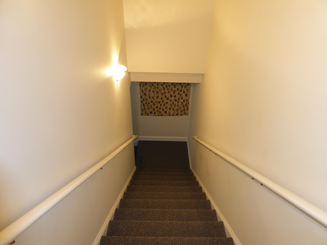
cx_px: 164
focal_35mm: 24
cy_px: 122
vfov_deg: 56.8
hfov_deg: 71.6
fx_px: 227
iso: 100
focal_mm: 4.3
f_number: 3.3
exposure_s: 1/4
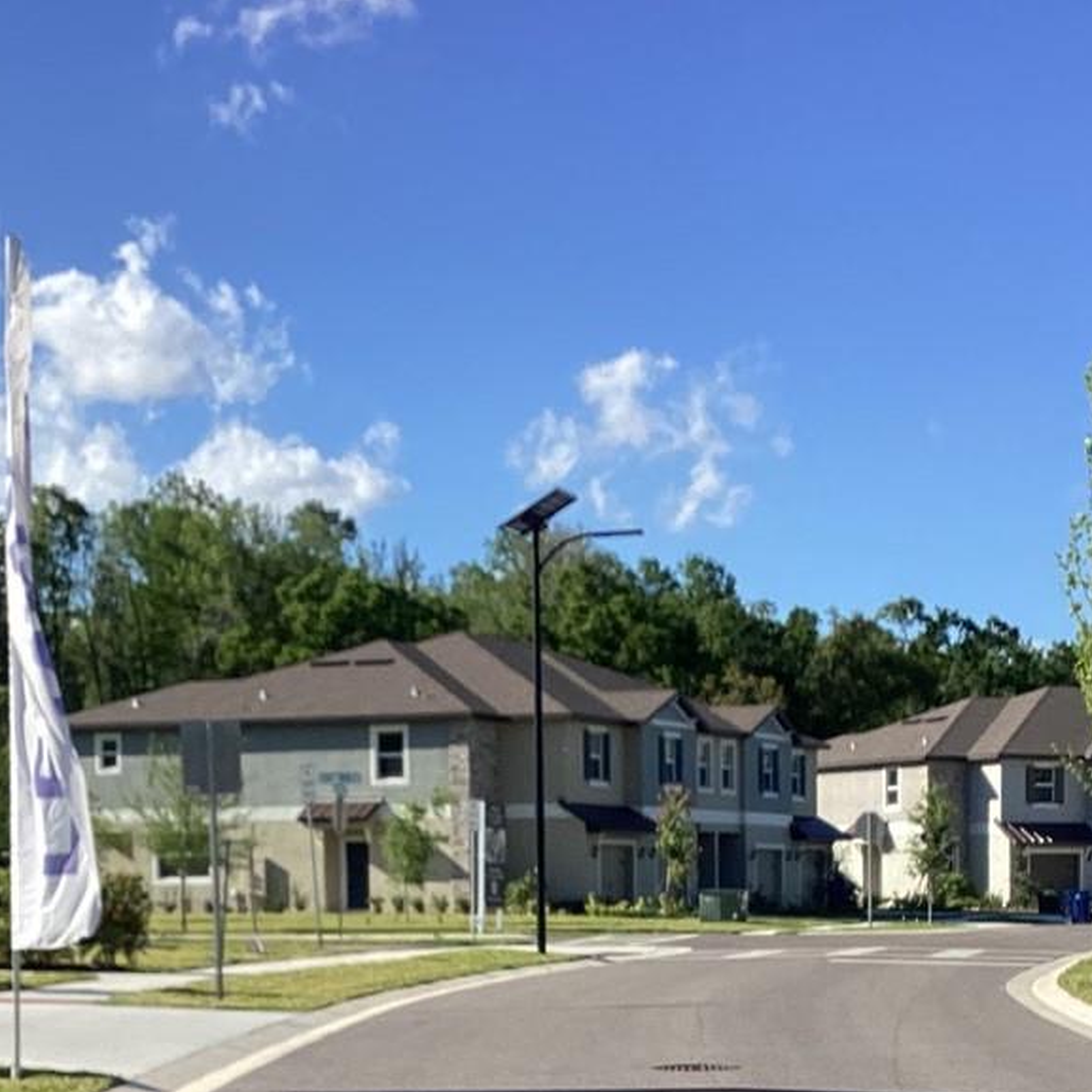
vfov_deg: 21.9
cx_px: 645
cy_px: 1103
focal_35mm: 76
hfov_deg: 22.7
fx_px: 2712
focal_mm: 3.3
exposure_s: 1/1131
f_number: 2.4
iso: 25
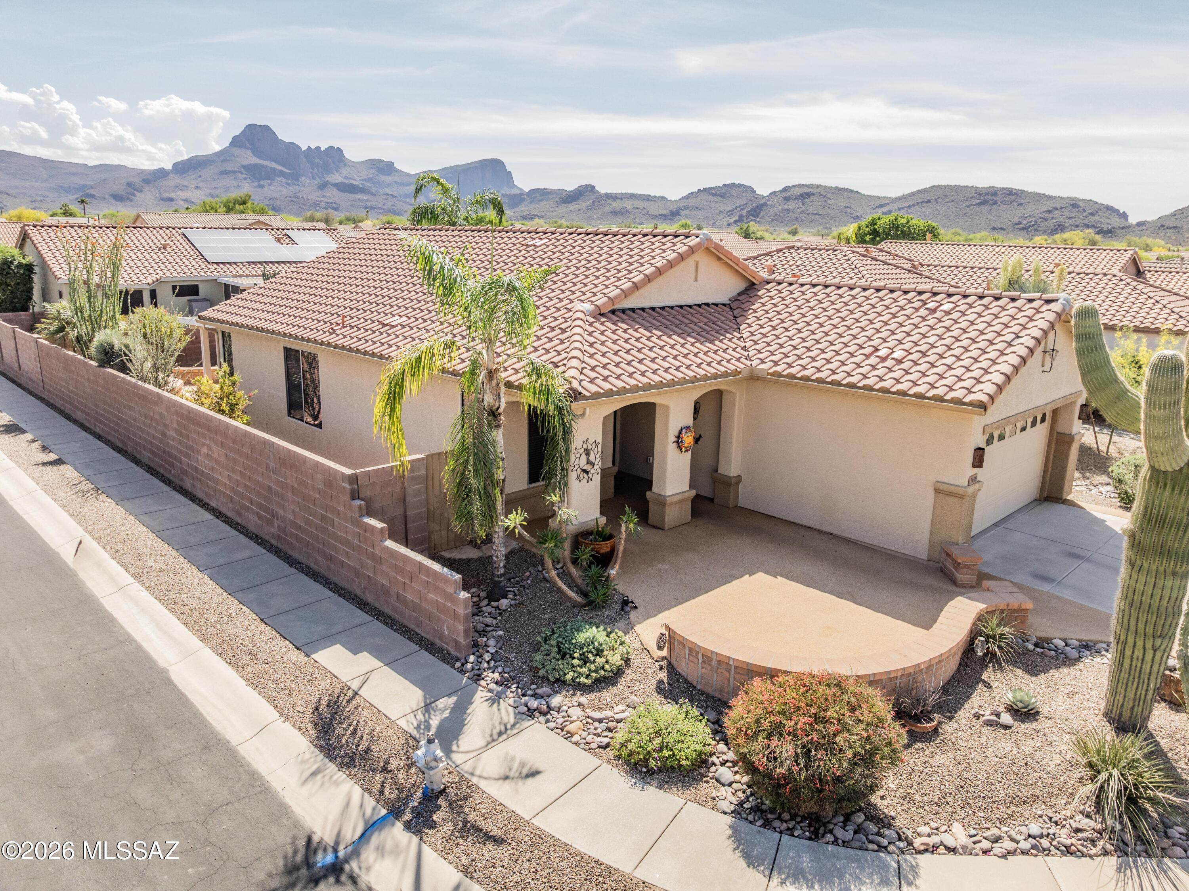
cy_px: 446
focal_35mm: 24
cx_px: 594
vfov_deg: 56.8
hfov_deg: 71.6
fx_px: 824
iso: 200
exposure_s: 1/30
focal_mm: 12.29
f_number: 2.8
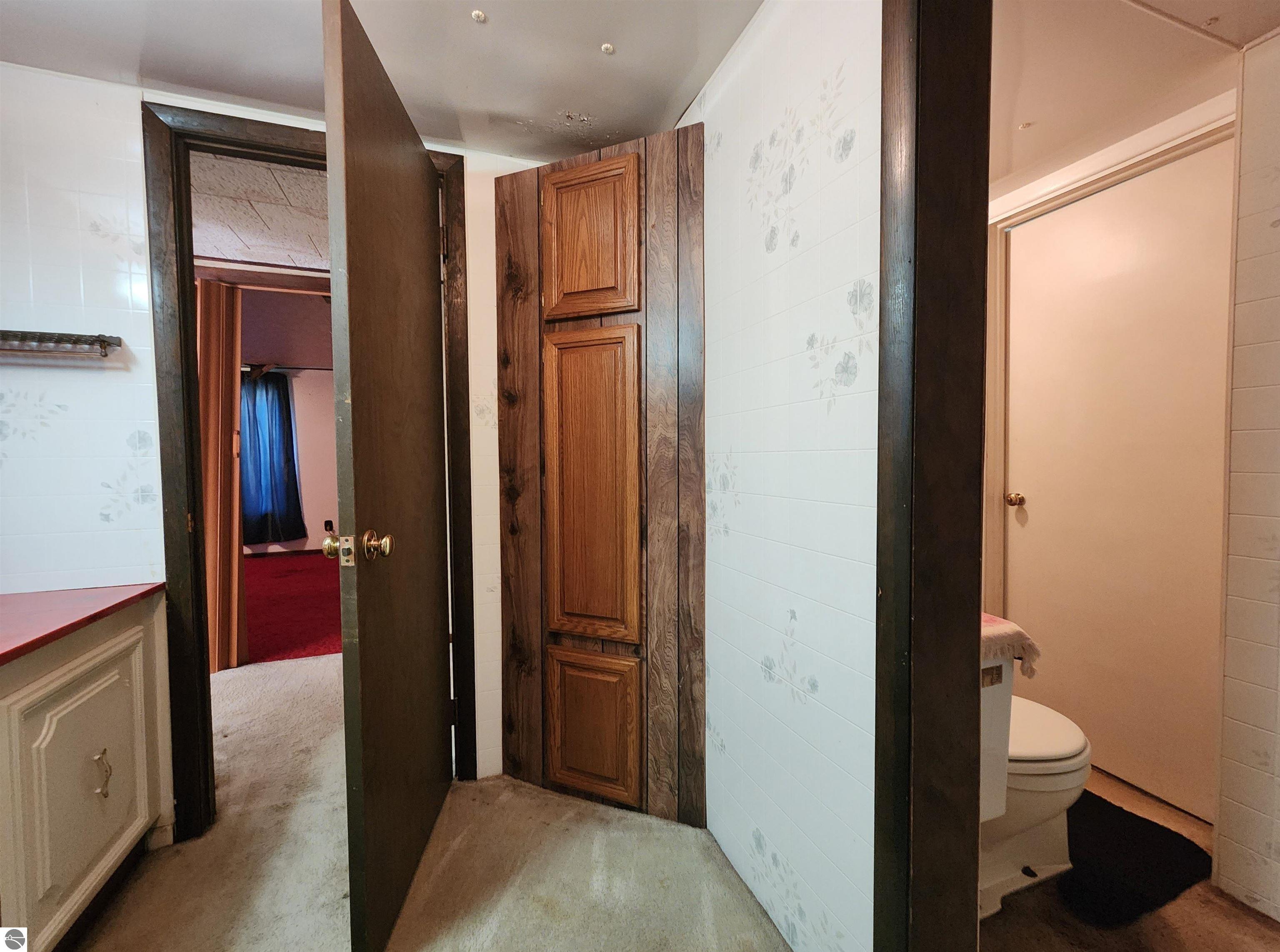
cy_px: 476
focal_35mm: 13
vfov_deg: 89.6
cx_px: 640
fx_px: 479
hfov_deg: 106.3
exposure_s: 1/30
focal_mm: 2.2
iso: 640
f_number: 2.2
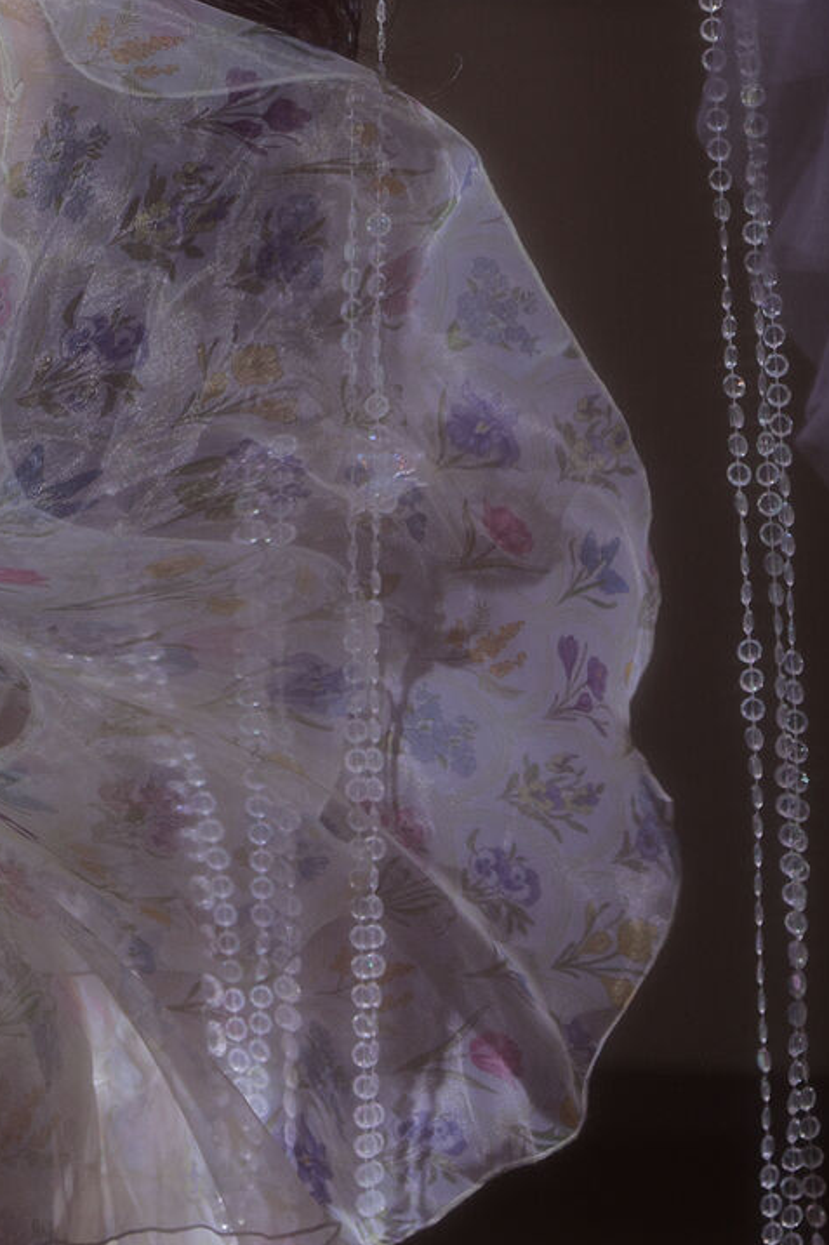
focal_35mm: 186
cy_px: 293
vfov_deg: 11.0
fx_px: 6427
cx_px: -108
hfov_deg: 7.3
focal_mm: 75
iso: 800
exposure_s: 1/320
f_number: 4
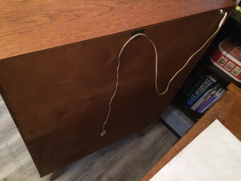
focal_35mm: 29
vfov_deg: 48.2
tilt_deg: -52.6
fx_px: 202
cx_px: 120
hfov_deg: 61.7
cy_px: 90
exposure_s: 1/17
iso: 640
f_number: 2.2
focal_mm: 4.15
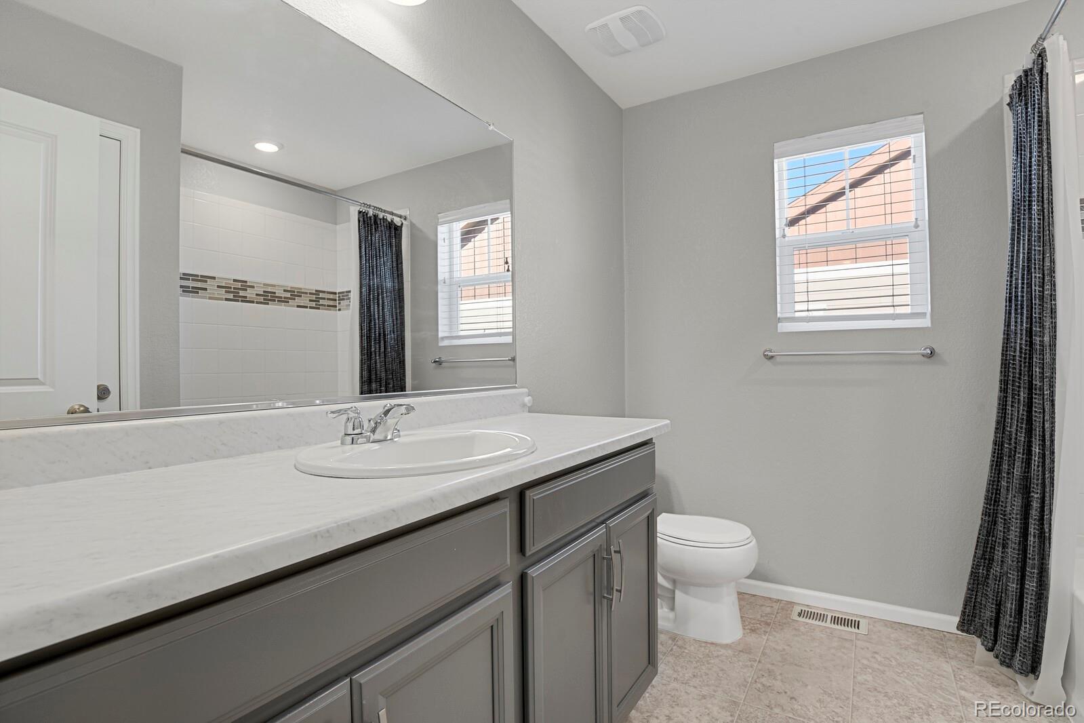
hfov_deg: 93.3
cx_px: 542
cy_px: 362
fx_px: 512
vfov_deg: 70.4
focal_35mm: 17
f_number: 8
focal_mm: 17
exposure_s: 1.3
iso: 250
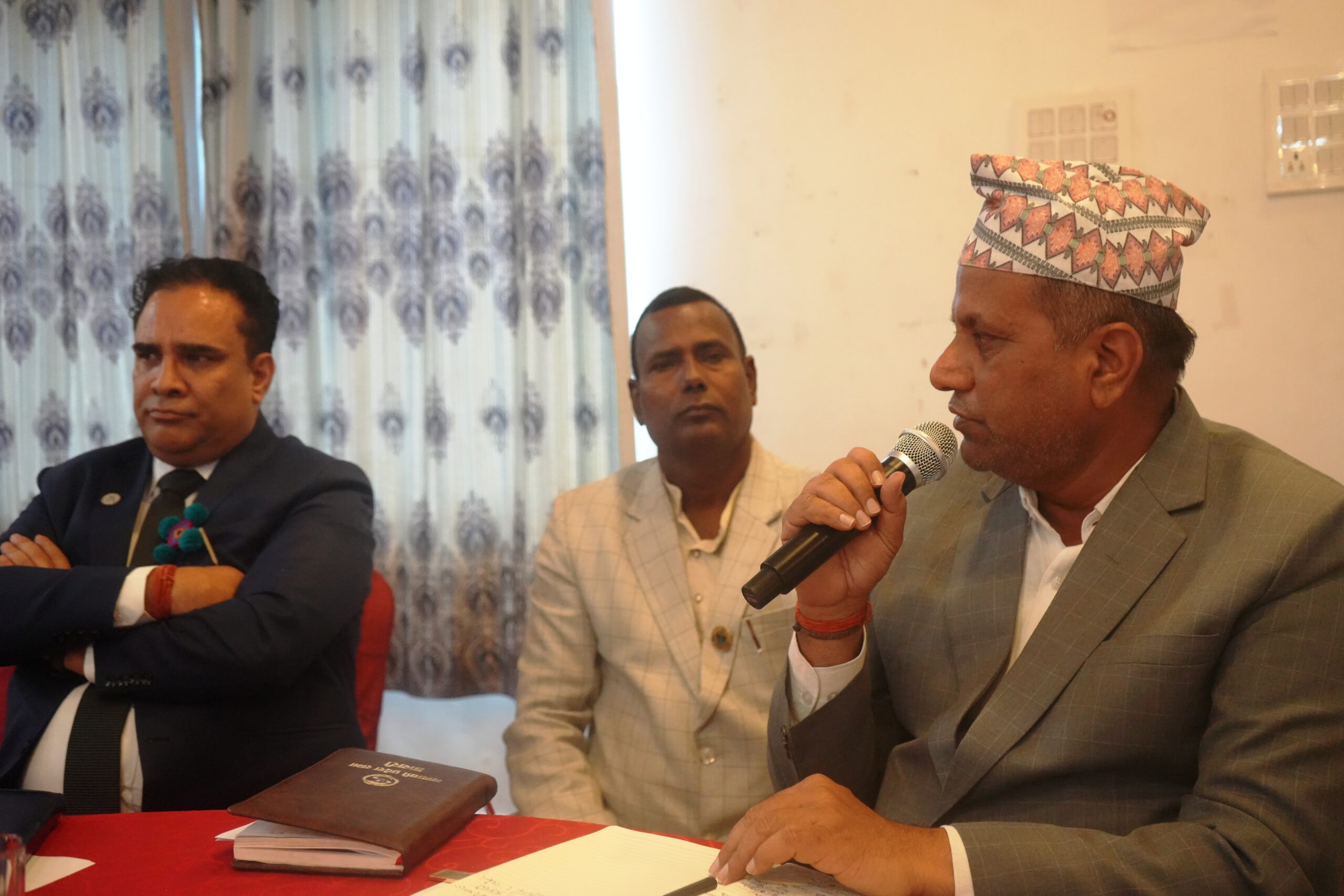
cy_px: 448
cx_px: 672
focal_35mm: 41
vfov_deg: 32.6
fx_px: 1531
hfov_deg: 47.4
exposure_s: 1/160
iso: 8000
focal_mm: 41
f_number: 4.5
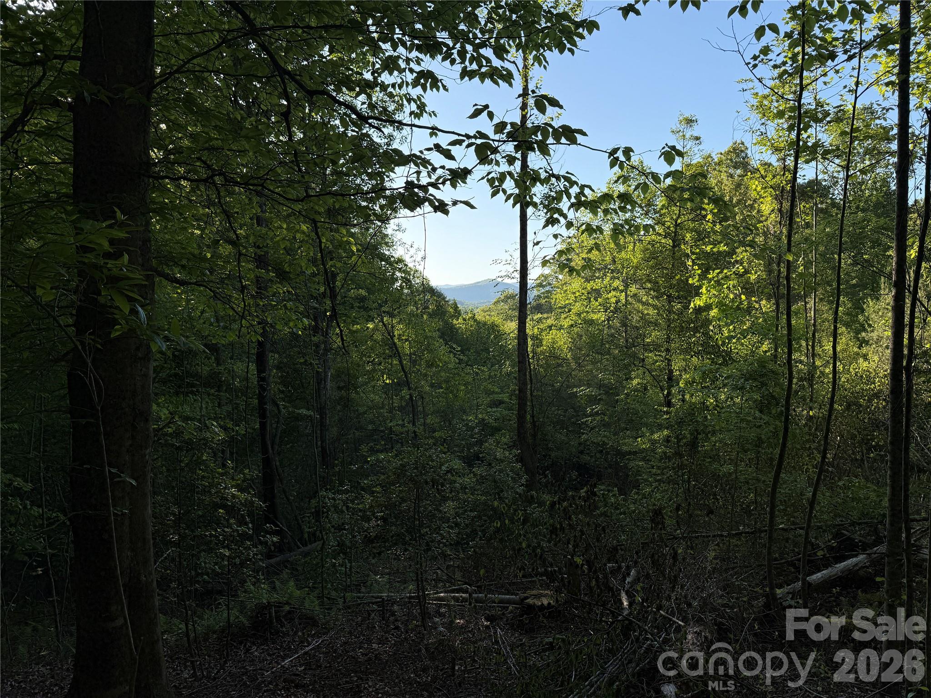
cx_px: 466
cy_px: 349
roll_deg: -0.3
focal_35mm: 24
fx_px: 645
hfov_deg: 71.6
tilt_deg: -2.5
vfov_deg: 56.8
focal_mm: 6.76
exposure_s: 1/3584
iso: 80
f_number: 1.78
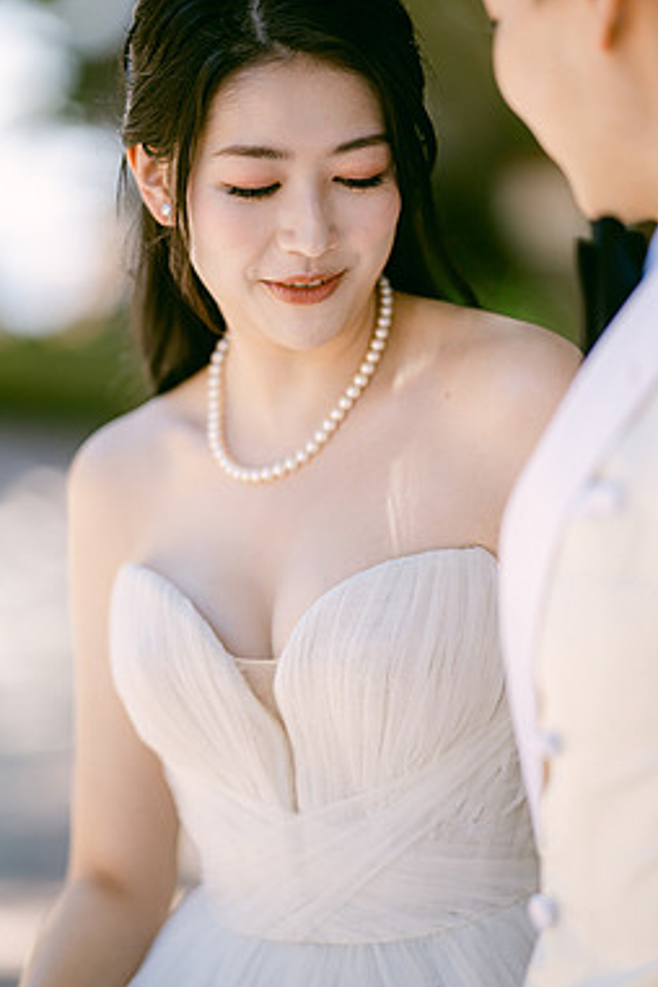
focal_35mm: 124
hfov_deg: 11.1
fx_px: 3399
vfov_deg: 16.5
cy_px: 474
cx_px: 319
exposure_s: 1/800
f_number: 1.4
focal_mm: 105
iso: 64
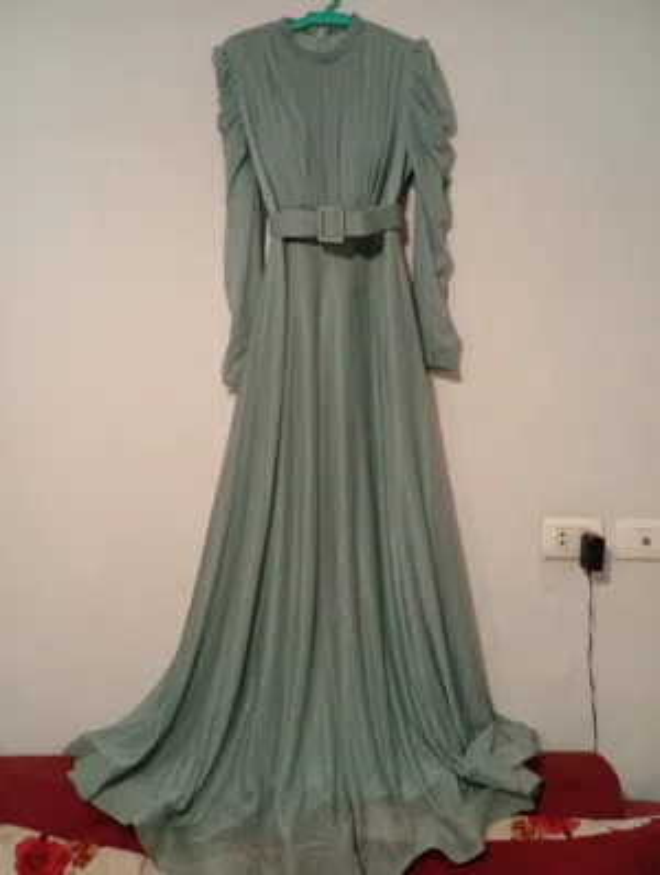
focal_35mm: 27
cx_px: 330
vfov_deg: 65.2
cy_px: 438
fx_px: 684
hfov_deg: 51.5
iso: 561
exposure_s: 1/25
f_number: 1.8
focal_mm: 3.98
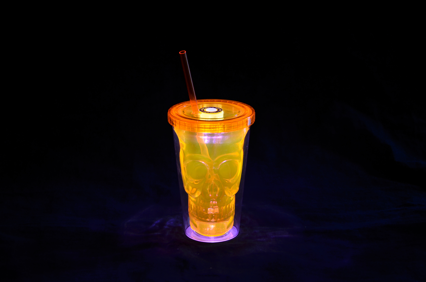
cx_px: 213
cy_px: 141
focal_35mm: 78
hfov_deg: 26.0
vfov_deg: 17.4
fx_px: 921
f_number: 5
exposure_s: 1/1.3
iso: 200
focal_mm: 52
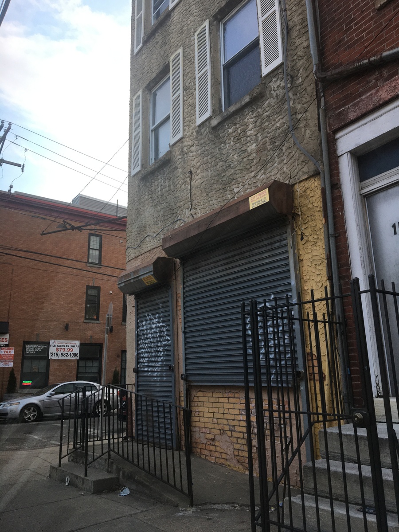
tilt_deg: +14.5
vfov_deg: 61.7
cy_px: 266
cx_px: 200
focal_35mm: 29
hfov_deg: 48.2
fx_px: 446
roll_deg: +0.8
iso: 40
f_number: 2.2
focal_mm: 4.15
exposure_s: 1/120
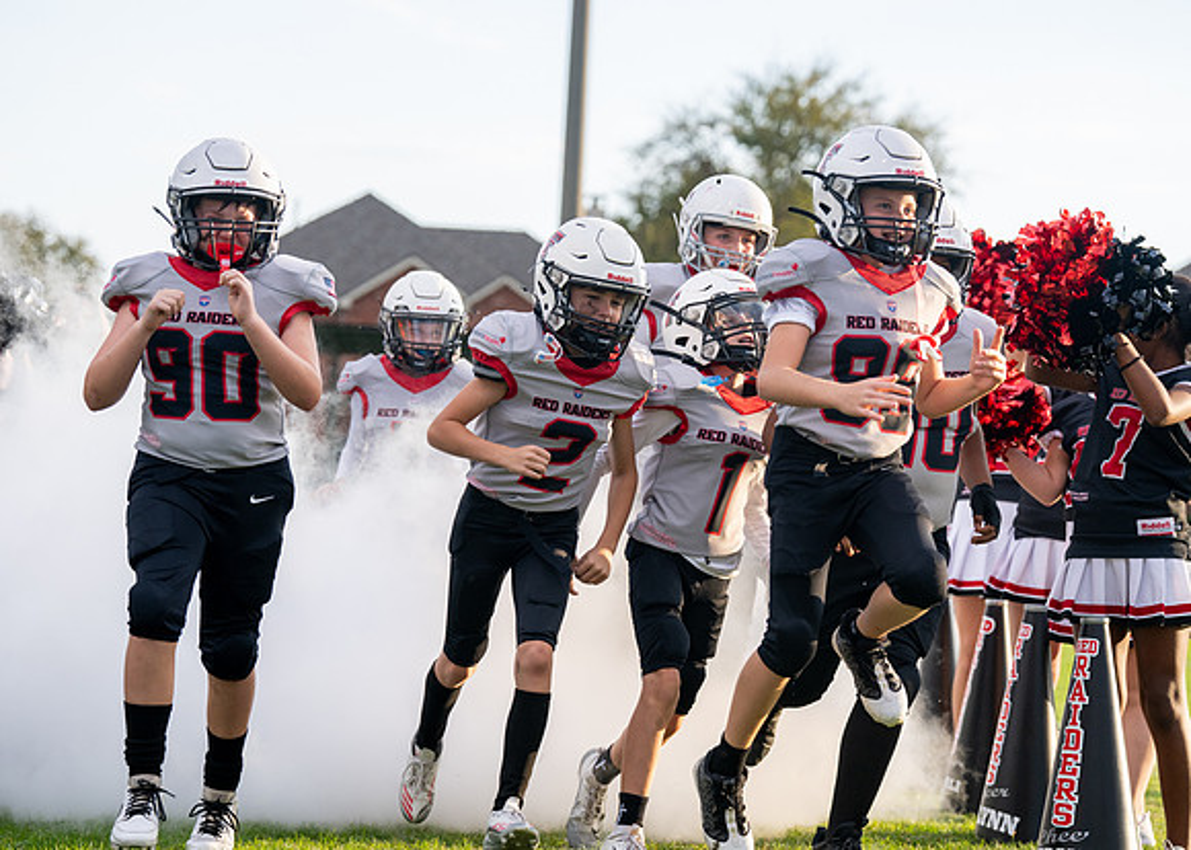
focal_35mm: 108
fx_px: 3647
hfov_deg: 18.5
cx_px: 625
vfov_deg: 13.3
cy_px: 419
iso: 400
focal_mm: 101
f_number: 4
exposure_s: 1/1000
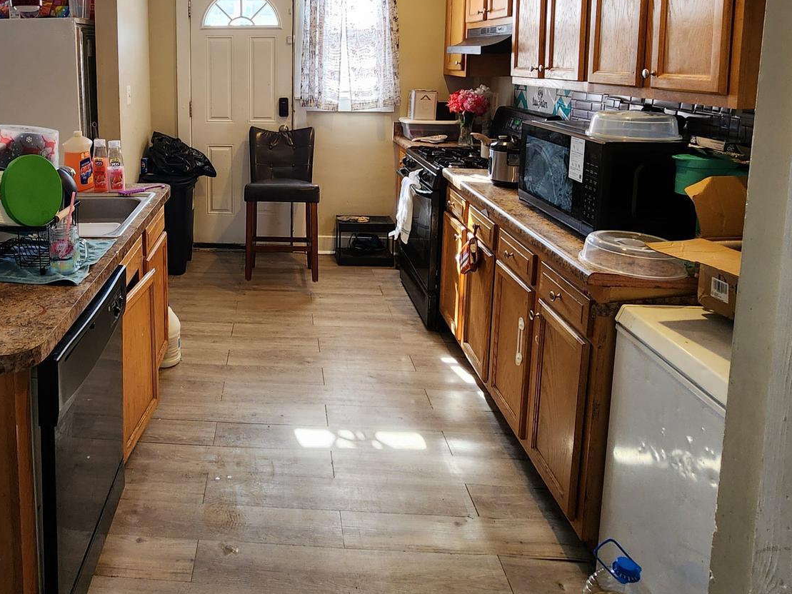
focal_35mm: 24
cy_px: 121
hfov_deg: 68.1
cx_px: 221
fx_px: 549
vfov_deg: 53.2
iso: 160
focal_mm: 2.2
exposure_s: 1/60
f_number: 2.2
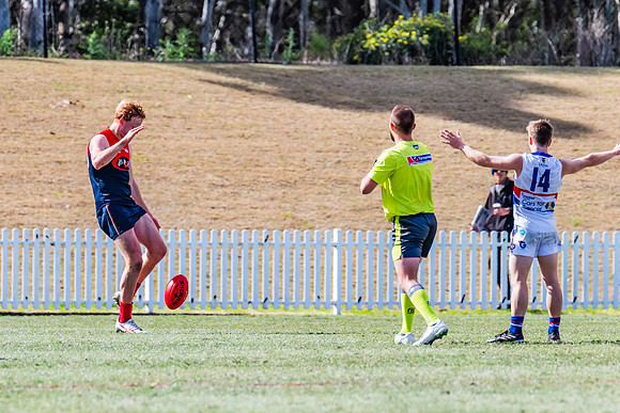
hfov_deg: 3.1
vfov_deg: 2.1
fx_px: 11415
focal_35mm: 663
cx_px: 133
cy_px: 211
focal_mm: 420
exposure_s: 1/2000
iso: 800
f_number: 8
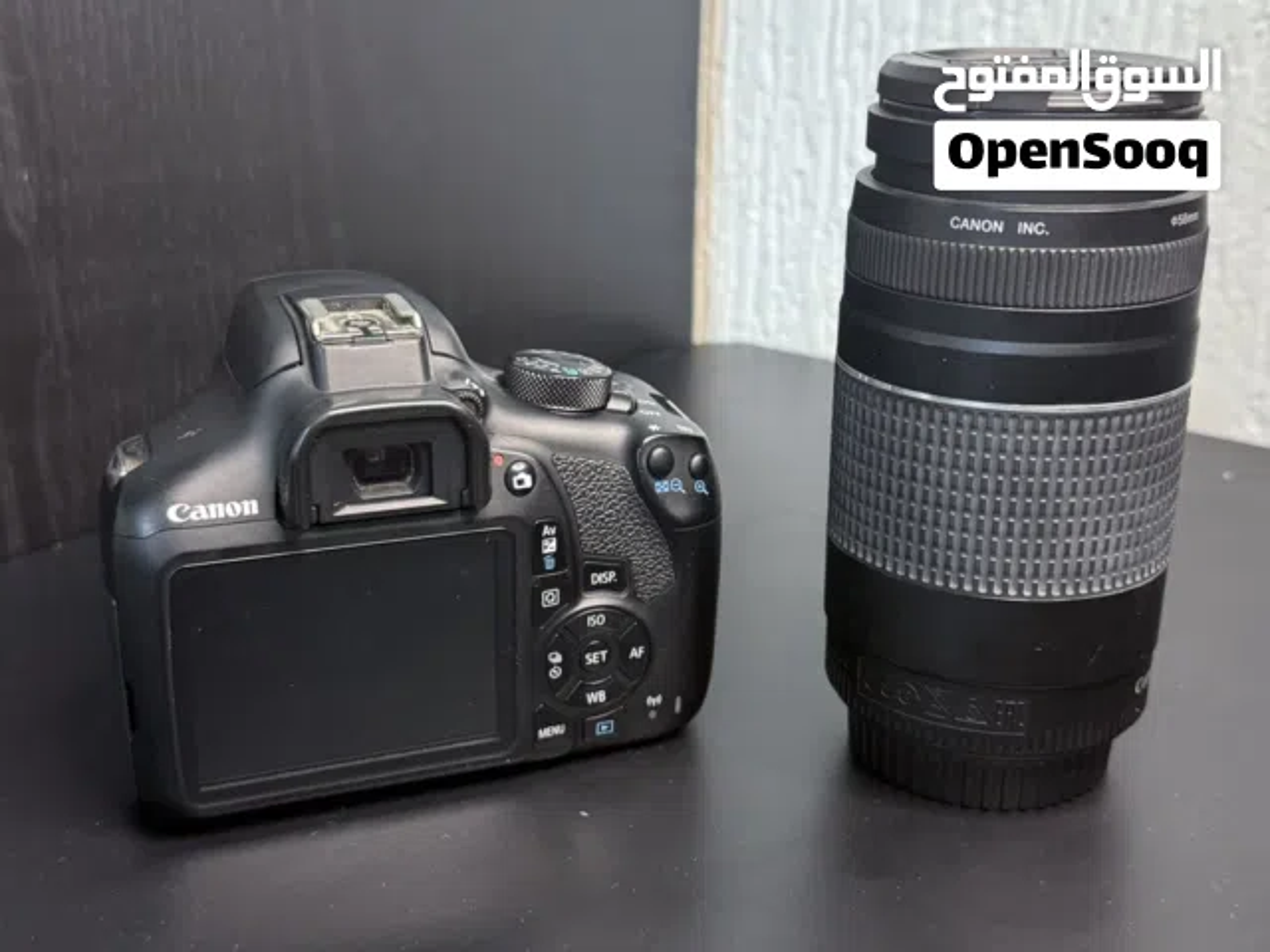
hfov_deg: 71.6
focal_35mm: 24
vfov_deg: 56.8
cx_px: 635
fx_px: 881
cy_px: 476
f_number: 1.78
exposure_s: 1/50
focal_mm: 6.76
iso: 250
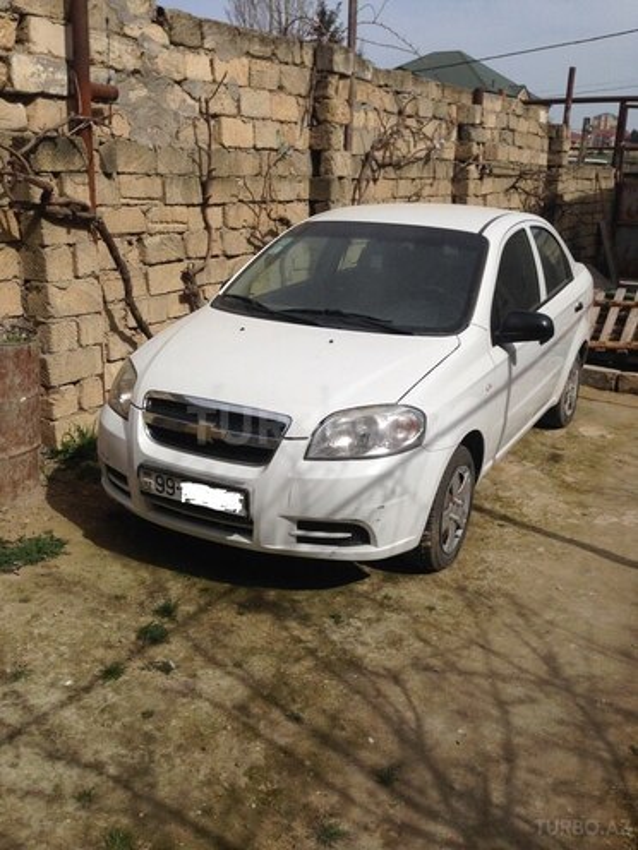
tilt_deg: -14.9
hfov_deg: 42.9
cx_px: 319
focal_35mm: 33
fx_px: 811
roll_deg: -3.1
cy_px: 425
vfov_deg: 55.4
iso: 50
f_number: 2.4
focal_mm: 4.12
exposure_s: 1/3390
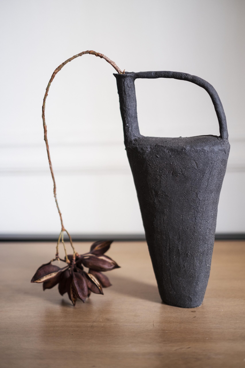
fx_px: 541
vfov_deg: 37.5
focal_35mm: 53
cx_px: 122
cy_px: 184
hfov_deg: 25.5
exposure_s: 1/125
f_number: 1.4
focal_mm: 35
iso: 400
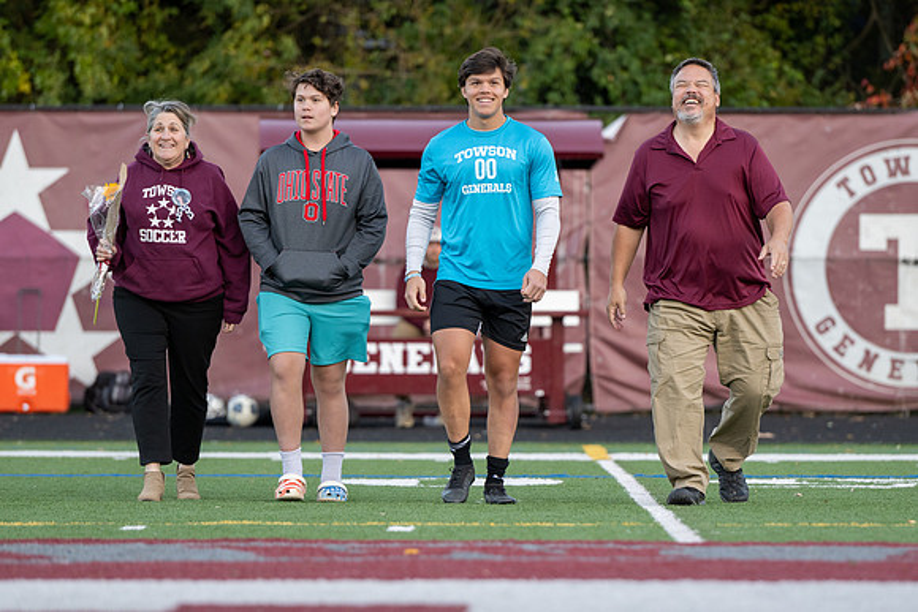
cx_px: 576
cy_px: 386
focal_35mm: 260
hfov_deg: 7.9
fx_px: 6634
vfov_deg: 5.3
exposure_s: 1/400
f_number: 3.5
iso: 720
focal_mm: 200
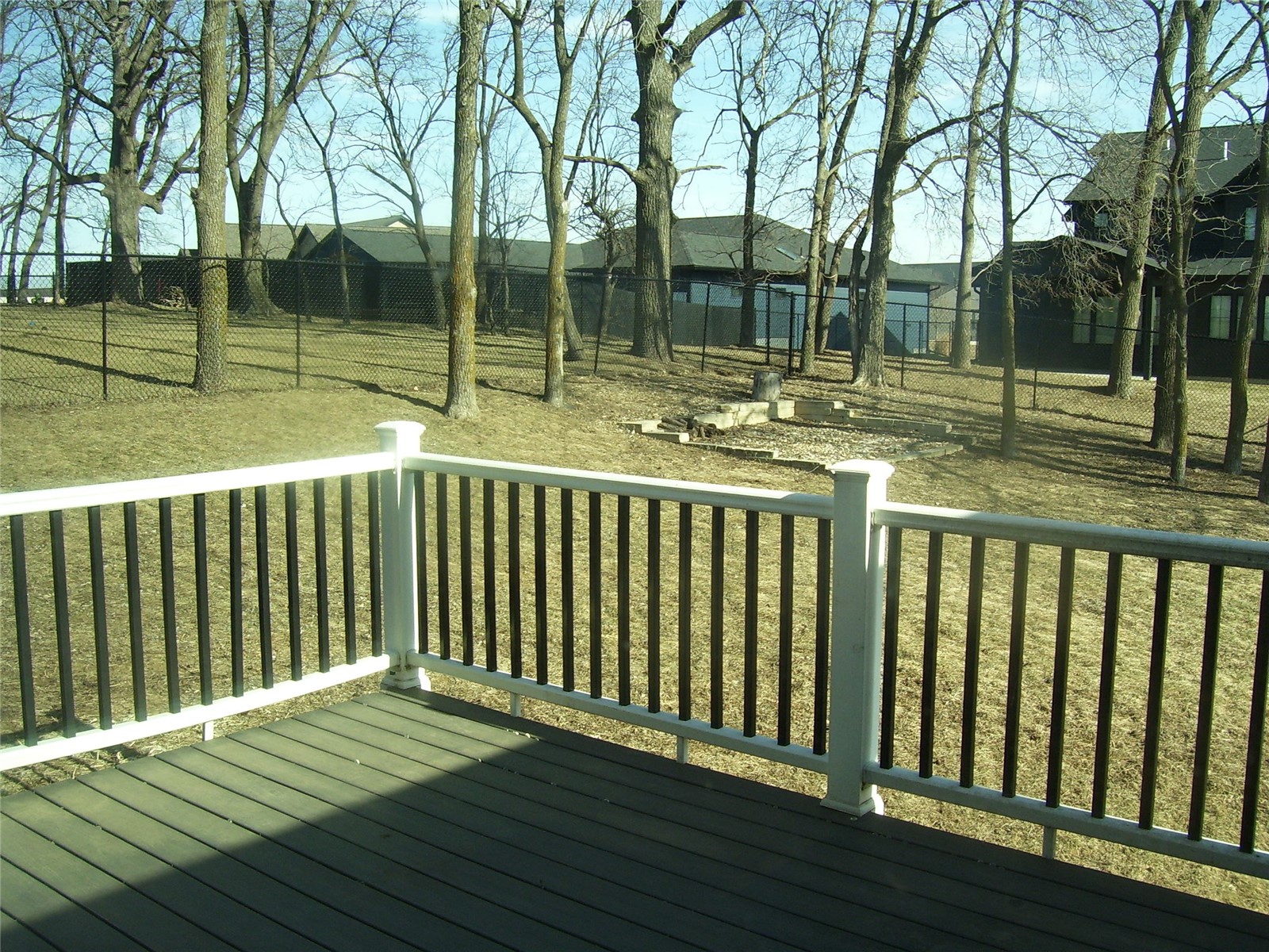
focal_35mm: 34
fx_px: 1246
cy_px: 476
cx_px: 634
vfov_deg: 41.8
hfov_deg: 54.0
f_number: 4.8
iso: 80
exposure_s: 1/250
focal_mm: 5.6
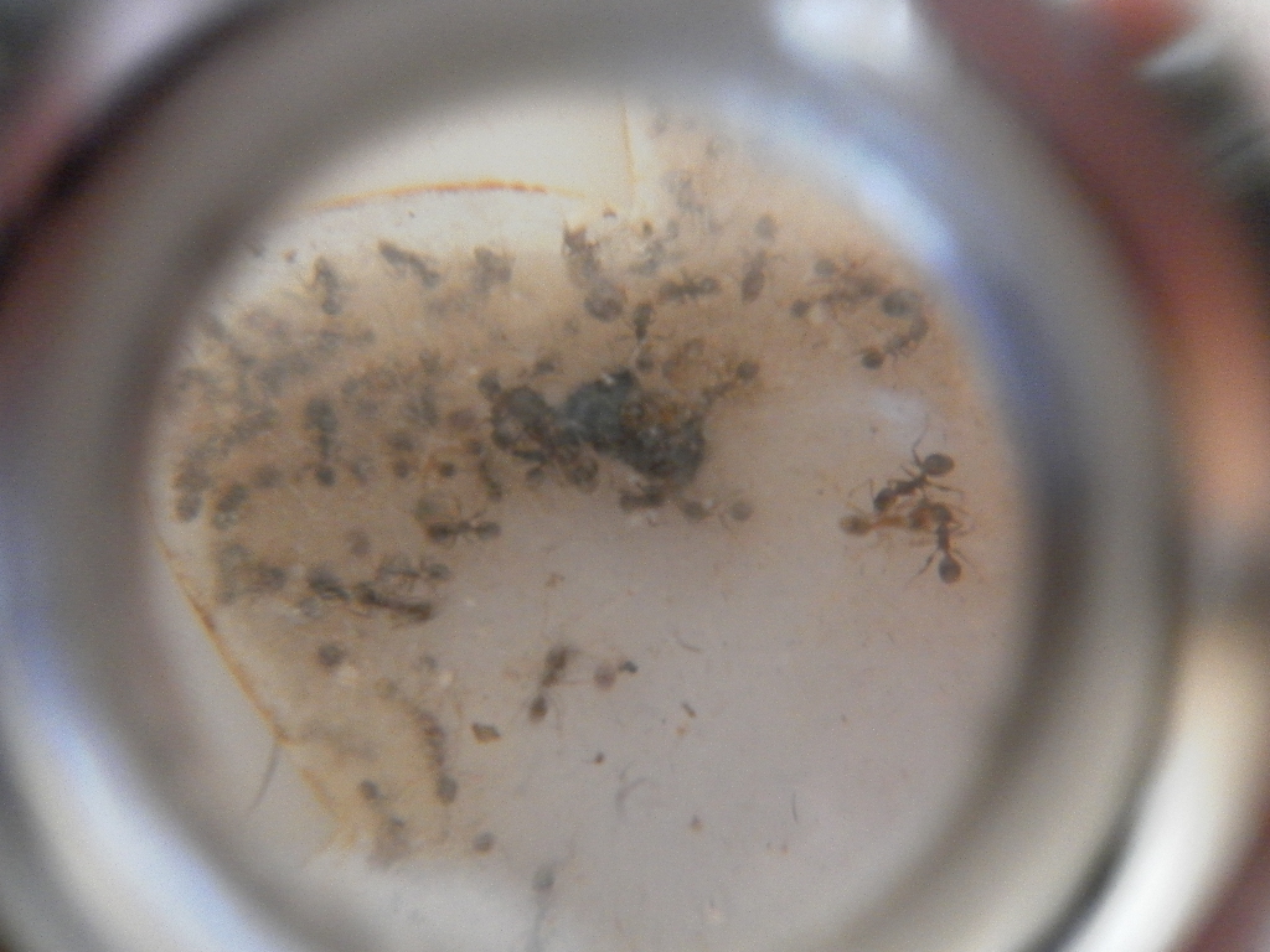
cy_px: 476
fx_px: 1211
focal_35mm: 33
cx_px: 635
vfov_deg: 42.9
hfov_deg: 55.4
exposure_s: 1/4
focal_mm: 5.8
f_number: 3.5
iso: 400
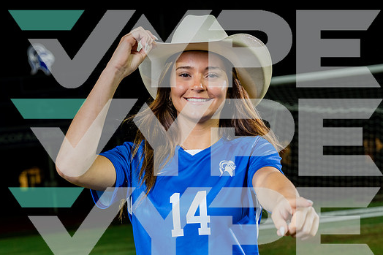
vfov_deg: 16.4
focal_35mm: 83
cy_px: 138
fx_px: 883
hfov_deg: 24.5
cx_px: 197
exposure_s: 1/250
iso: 2000
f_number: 5.6
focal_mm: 70
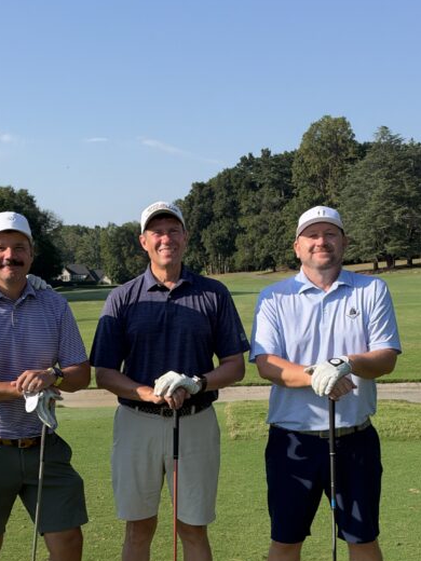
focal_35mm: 67
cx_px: 96
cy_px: 420
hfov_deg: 21.7
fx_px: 1086
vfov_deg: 28.5
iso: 64
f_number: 1.8
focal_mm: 6.93
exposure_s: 1/2762
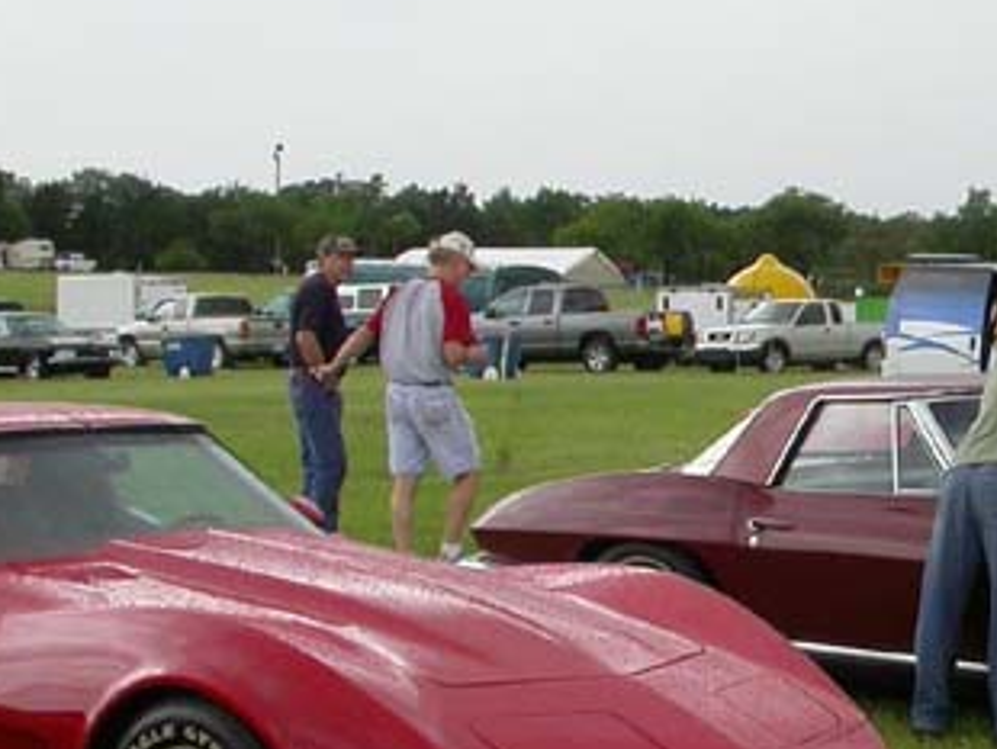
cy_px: 447
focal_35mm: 98
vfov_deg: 15.1
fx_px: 2825
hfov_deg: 18.7
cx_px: 1267
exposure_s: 1/155
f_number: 5.3
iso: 100
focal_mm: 7.85
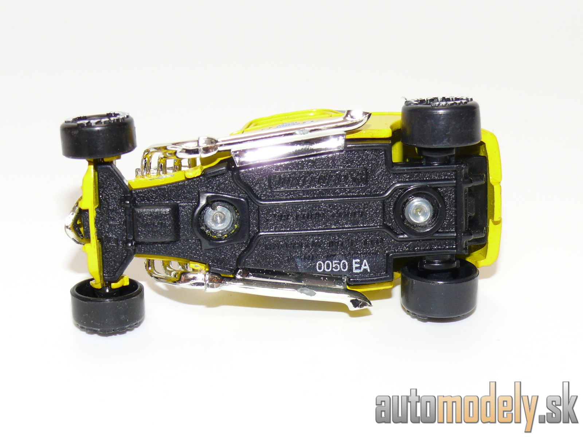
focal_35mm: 89
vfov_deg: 16.6
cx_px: 292
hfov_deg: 22.0
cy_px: 218
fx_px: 1499
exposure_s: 1/30
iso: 100
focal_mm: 12.5
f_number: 4
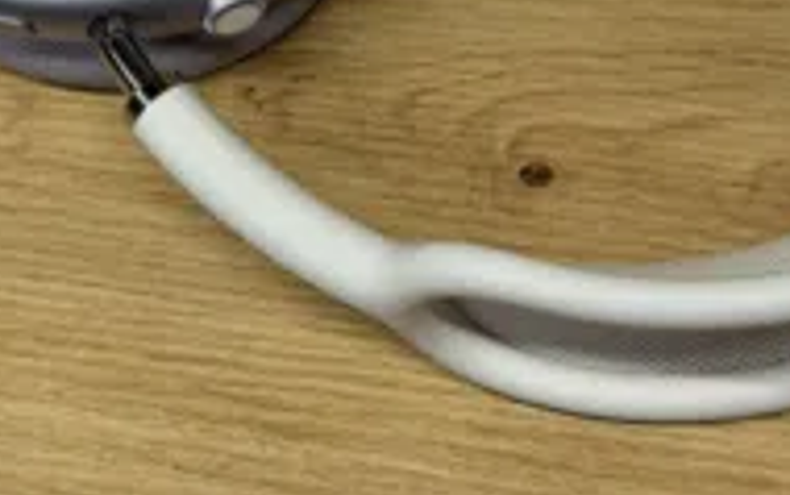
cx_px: 308
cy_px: -129
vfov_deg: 11.9
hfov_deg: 19.4
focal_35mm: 107
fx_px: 2305
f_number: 1.78
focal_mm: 6.76
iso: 80
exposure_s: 1/50
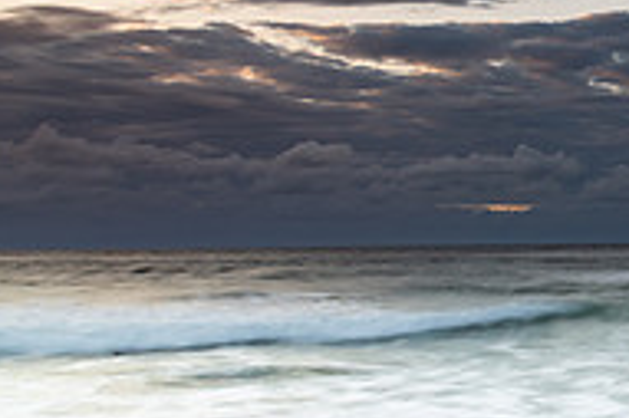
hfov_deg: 23.3
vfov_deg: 18.1
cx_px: 863
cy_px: 248
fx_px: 1309
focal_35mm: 75
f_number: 10
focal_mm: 24
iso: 100
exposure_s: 1.6
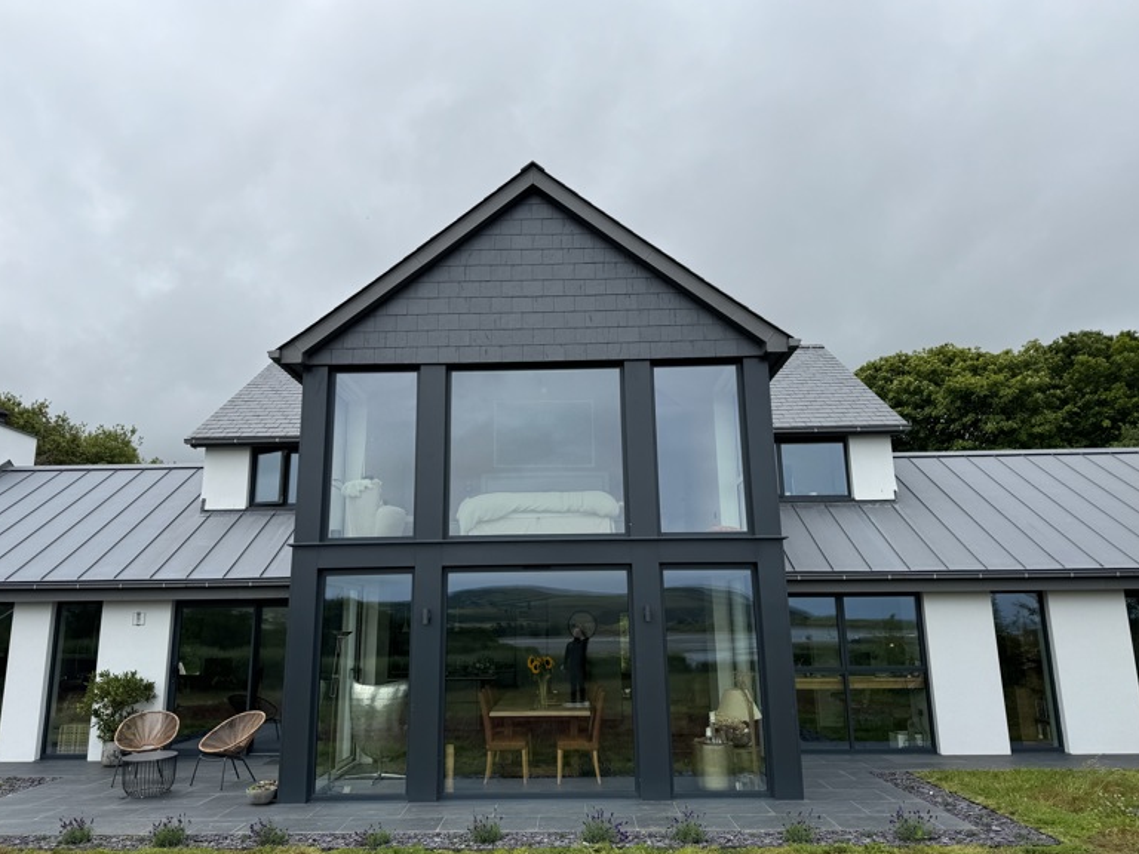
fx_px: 823
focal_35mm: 25
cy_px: 439
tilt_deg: +13.7
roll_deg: +0.7
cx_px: 552
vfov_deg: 54.9
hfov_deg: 69.4
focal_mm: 6.76
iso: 80
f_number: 1.78
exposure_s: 1/4049
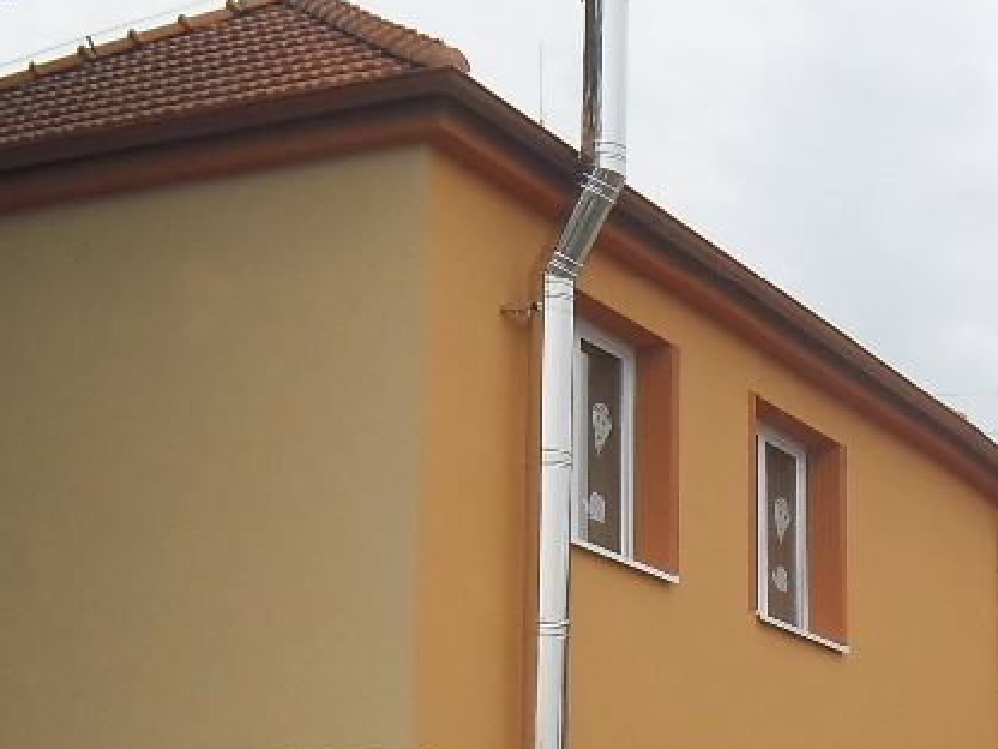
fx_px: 2393
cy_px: 703
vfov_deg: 17.5
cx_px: 842
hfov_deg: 23.1
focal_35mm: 83
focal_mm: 4.9
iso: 80
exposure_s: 1/500
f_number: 3.5
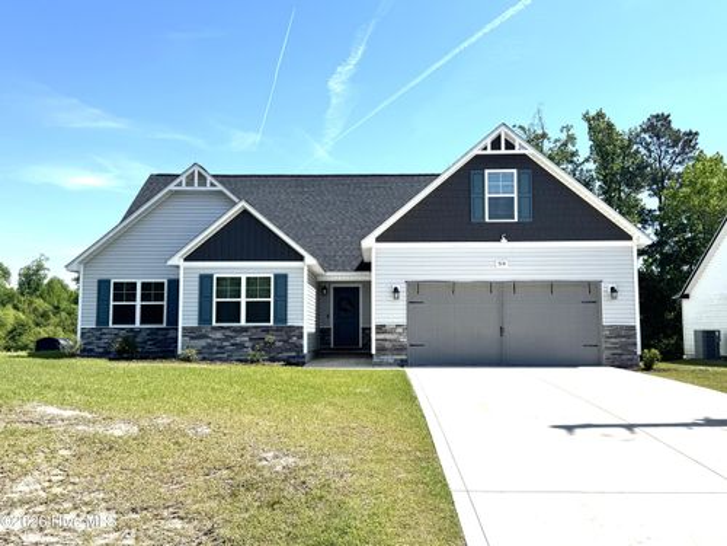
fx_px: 651
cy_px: 273
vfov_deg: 45.4
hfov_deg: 58.4
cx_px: 364
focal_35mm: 31
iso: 80
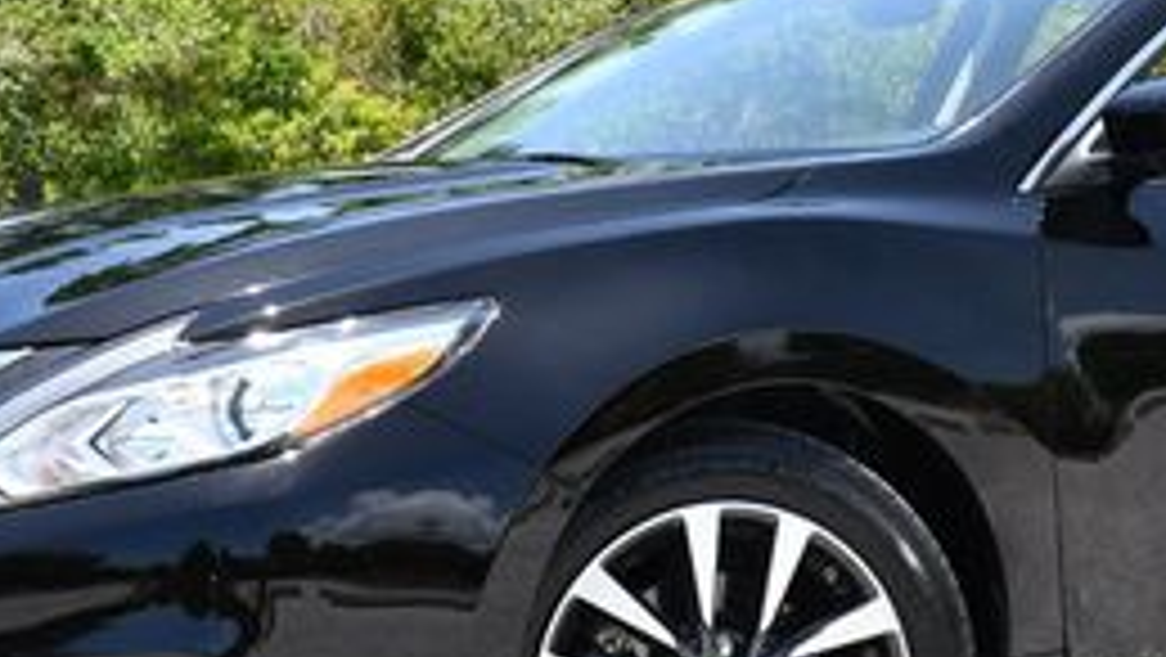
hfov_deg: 18.6
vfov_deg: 10.6
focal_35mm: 114
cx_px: 918
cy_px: 176
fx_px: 3526
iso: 180
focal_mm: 22
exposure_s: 1/250
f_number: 8
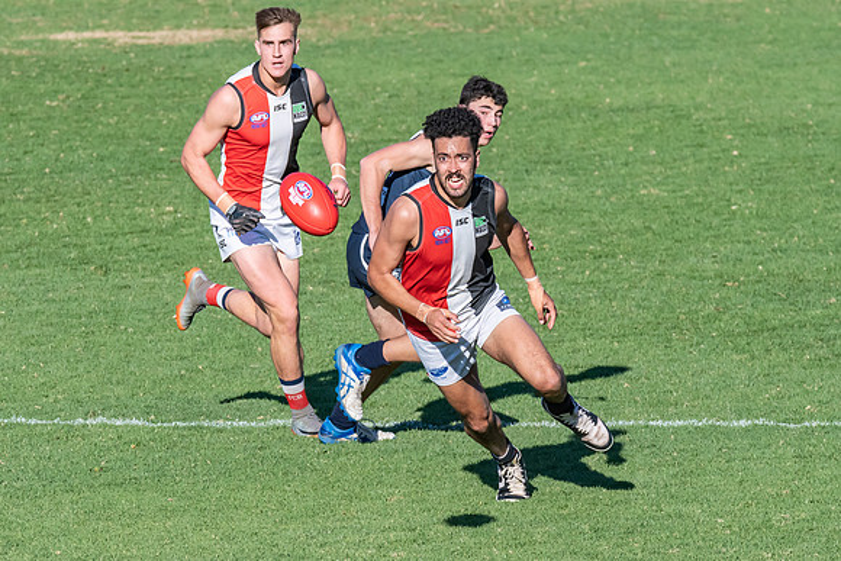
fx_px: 16791
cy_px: 308
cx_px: 329
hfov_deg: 2.9
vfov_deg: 1.9
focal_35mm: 719
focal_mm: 380
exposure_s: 1/2500
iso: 800
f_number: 10
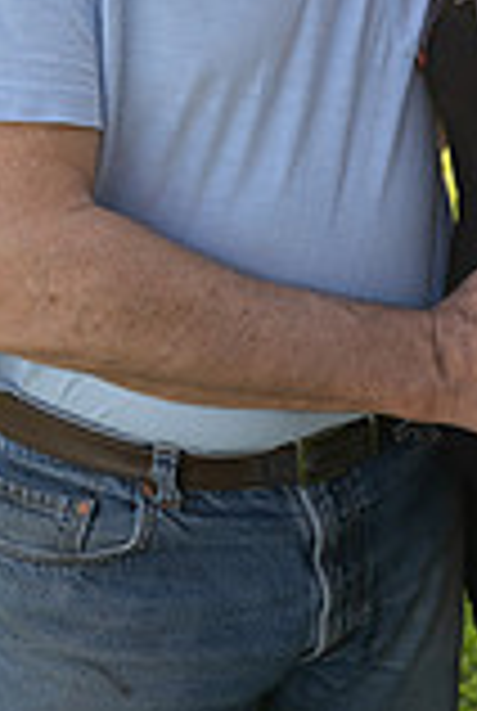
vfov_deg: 27.3
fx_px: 1405
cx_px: 374
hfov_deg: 19.1
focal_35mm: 71
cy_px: 63
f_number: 4.5
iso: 125
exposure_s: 1/250
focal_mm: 25
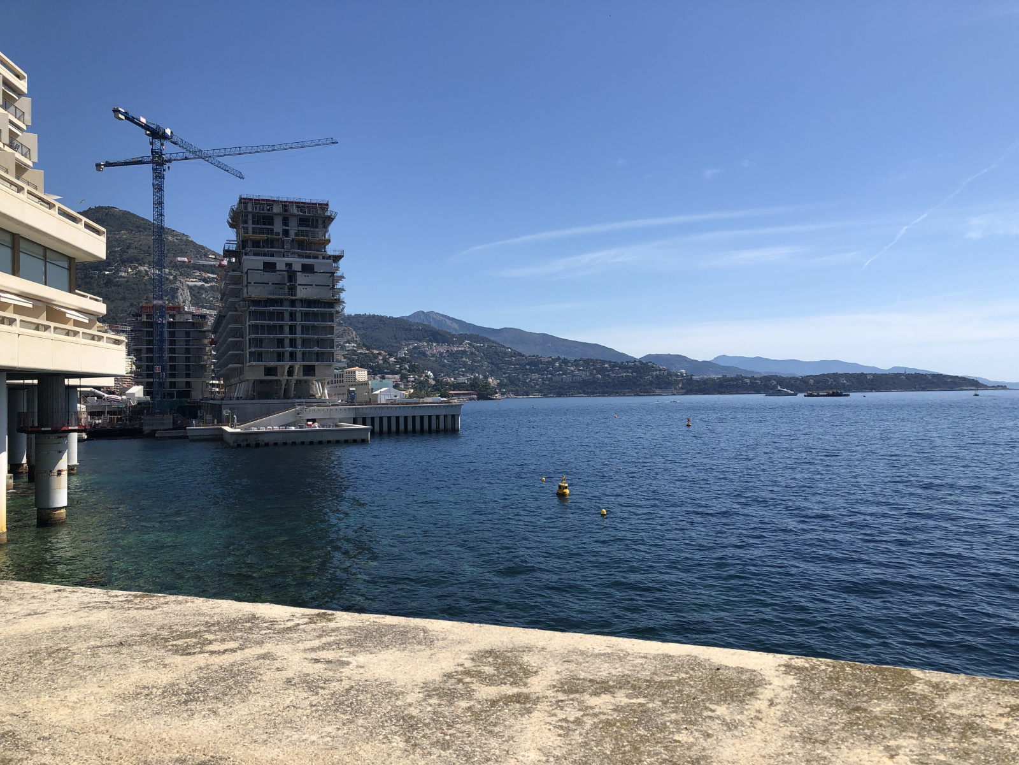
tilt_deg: +1.7
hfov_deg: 63.4
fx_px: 824
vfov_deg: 49.7
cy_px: 382
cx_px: 510
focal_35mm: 28
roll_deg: -0.4
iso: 25
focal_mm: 3.99
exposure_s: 1/2667
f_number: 1.8
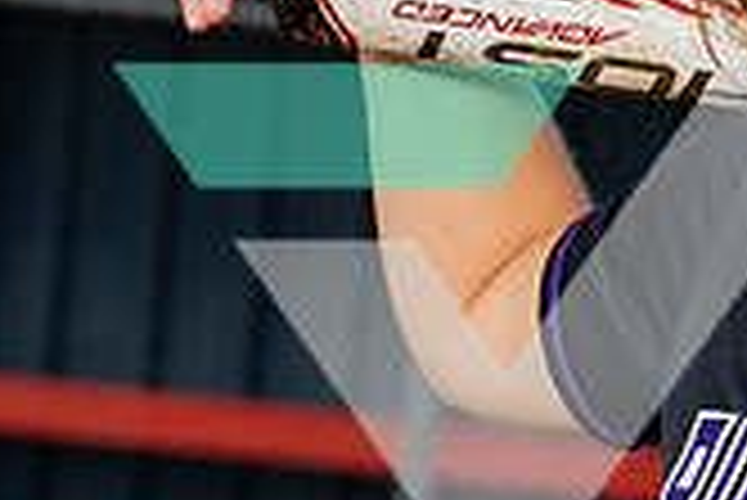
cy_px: 304
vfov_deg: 5.6
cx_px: 1260
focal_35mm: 244
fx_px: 5067
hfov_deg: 8.2
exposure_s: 1/250
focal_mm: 70
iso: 100
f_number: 5.6
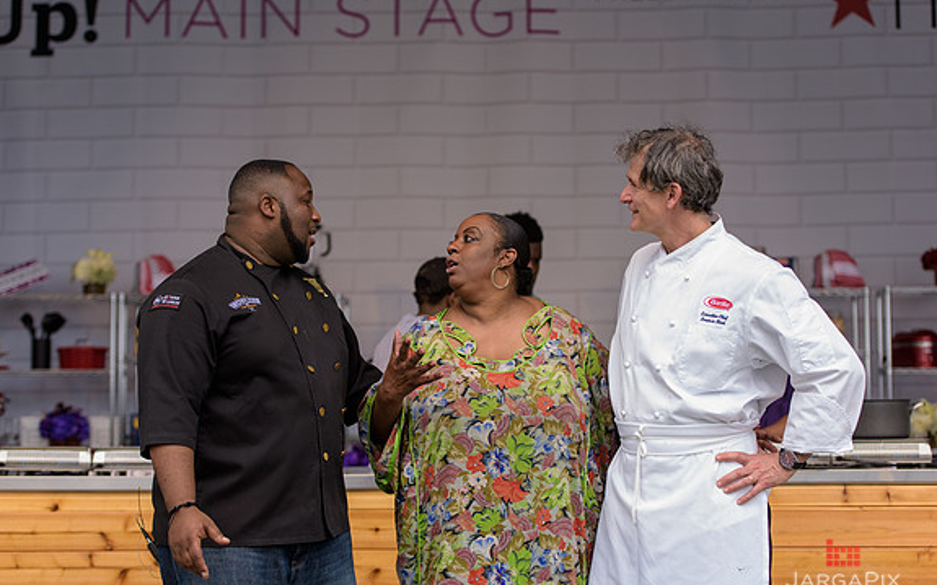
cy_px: 309
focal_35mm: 72
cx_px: 469
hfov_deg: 28.6
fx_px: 1838
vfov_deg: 18.1
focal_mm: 70
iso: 250
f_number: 3.2
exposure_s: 1/800
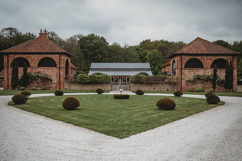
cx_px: 121
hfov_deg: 54.5
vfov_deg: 37.8
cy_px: 80
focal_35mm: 35
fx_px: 235
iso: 100
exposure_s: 1/8000
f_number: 1.8
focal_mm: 35
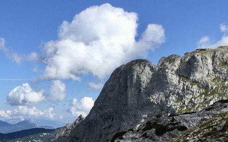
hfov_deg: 31.6
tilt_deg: -2.7
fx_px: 391
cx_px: 42
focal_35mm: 63
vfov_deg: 20.1
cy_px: 134
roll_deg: -0.5
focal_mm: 4.15
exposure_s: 1/1570
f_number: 2.2
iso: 25
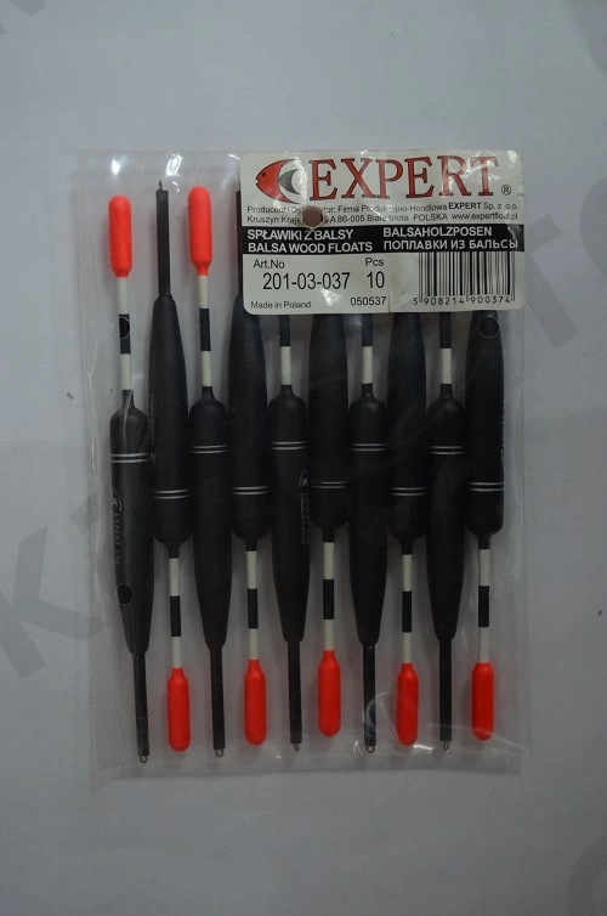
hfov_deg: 26.4
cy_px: 458
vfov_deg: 38.9
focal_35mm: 51
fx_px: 1295
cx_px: 304
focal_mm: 34
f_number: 5
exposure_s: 1/60
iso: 640
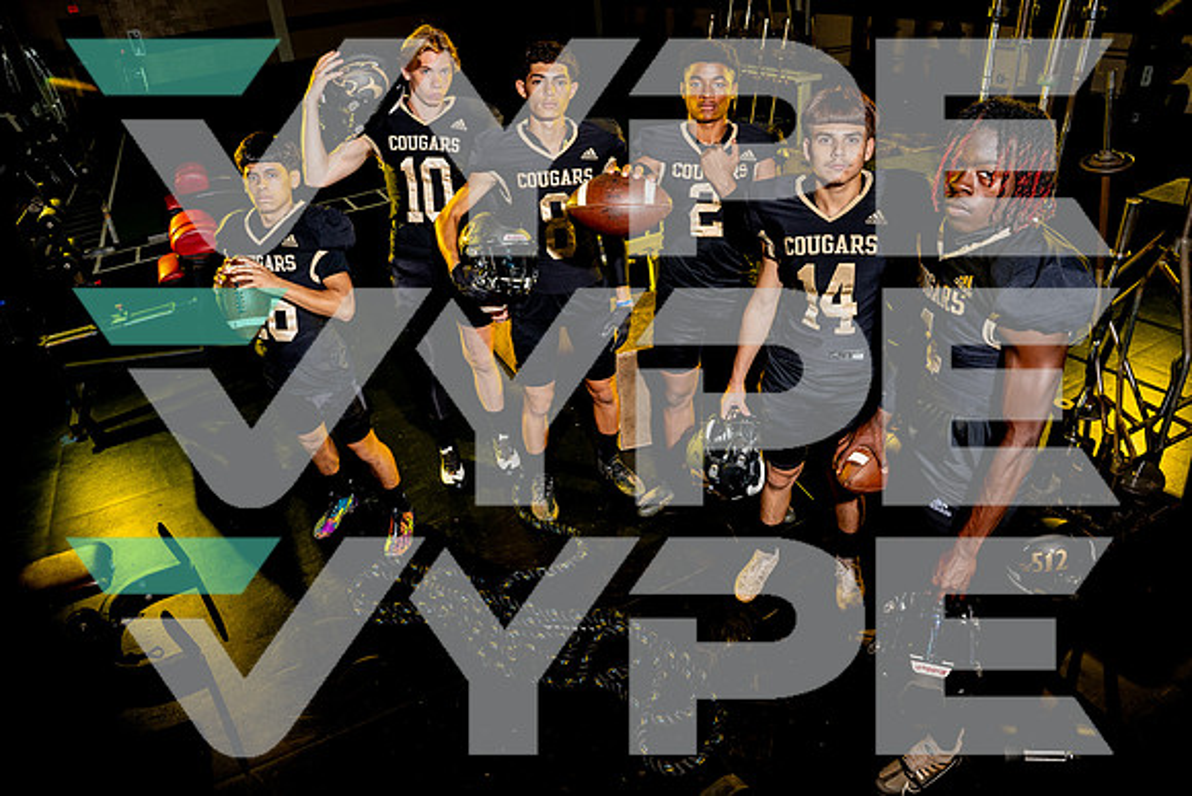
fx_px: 762
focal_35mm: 23
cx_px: 596
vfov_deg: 55.1
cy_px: 398
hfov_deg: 76.1
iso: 640
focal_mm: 23
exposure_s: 1/250
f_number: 8
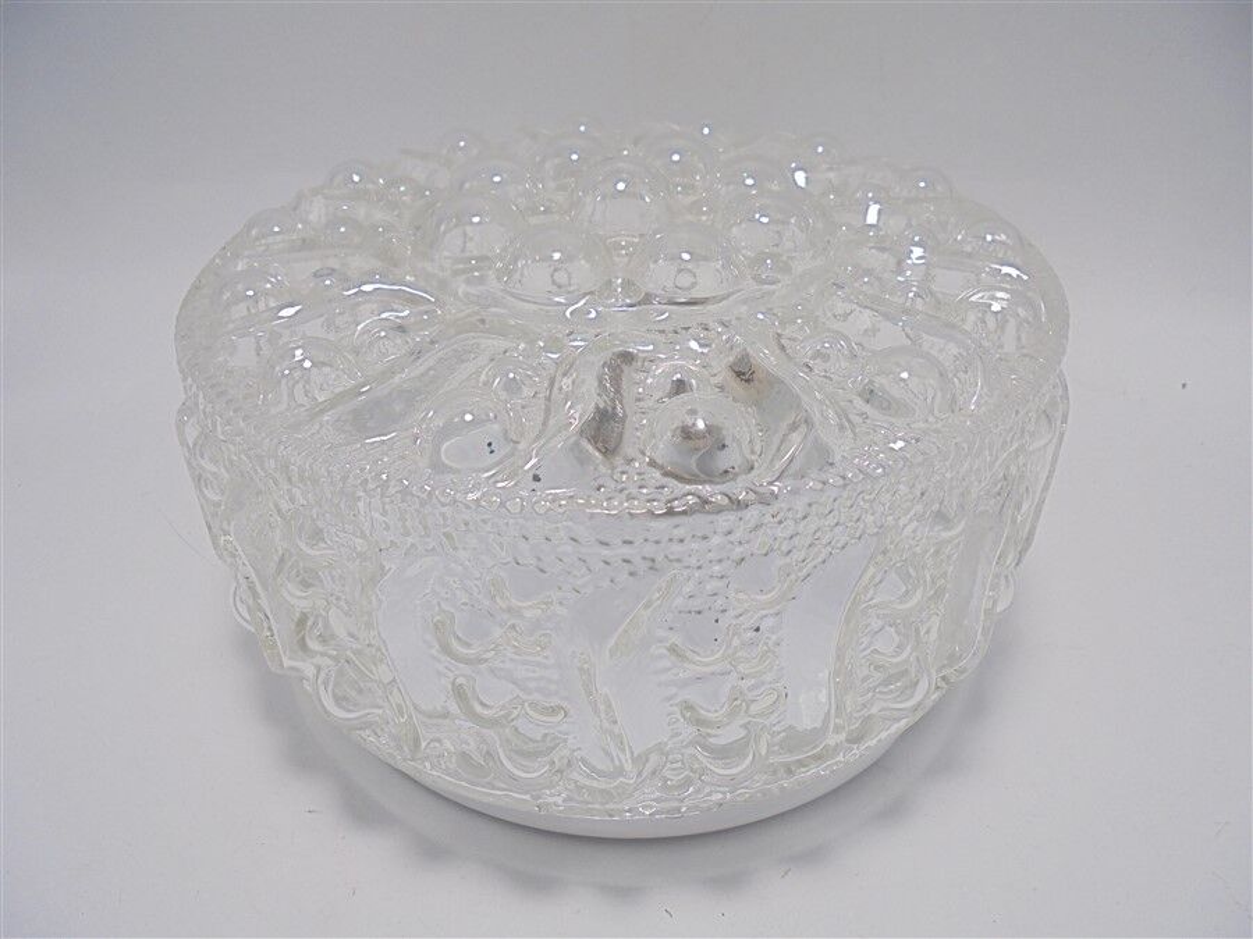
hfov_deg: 67.3
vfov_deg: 53.1
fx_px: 941
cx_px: 626
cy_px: 470
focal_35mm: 26
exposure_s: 1/100
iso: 100
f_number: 3.5
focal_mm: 4.6
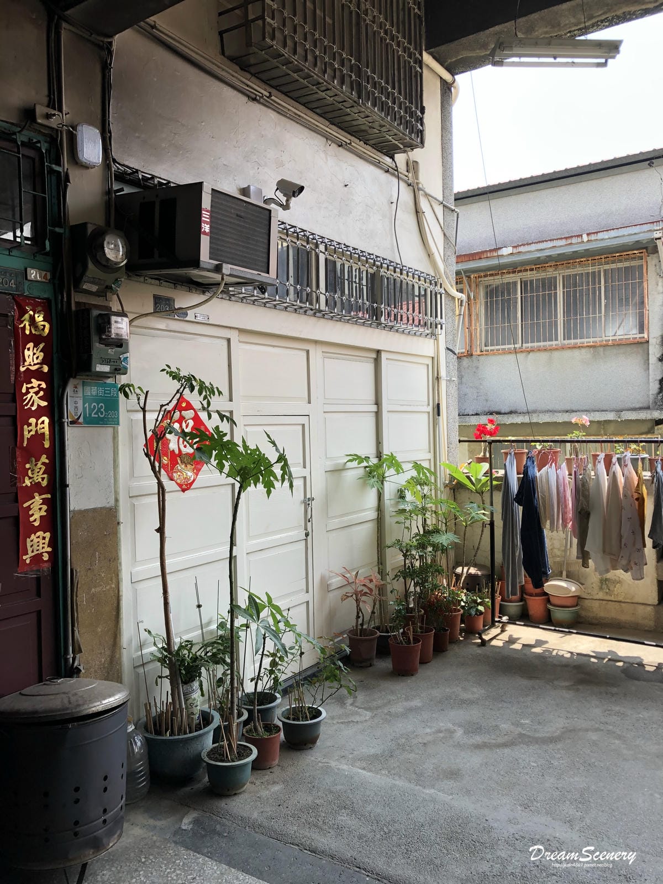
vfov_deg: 63.4
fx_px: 715
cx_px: 332
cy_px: 442
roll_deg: +1.4
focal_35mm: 28
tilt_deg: -0.8
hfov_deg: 49.7
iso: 20
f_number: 1.8
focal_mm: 3.99
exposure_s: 1/254
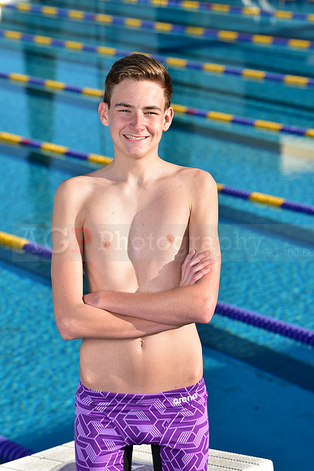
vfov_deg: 16.8
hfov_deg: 11.2
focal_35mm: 122
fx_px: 1595
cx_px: 157
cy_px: 236
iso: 64
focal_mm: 122
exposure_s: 1/250
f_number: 6.3
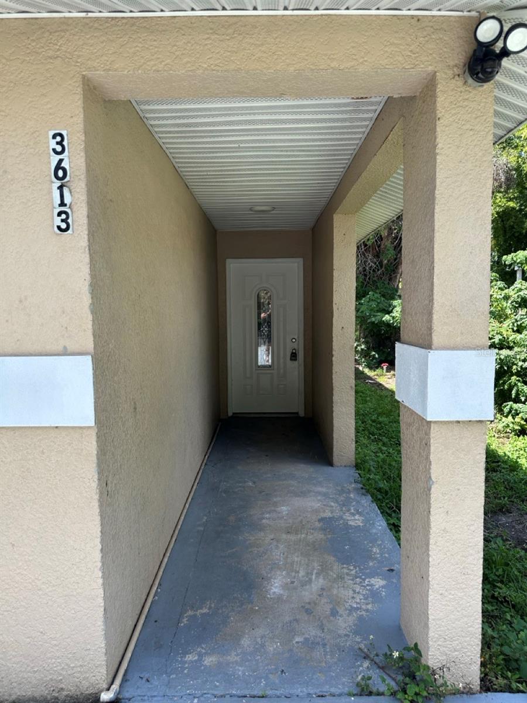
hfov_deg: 56.8
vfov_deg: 71.6
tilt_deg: -3.7
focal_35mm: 24
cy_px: 352
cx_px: 264
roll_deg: -0.2
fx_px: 487
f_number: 1.78
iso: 80
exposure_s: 1/810
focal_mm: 6.86
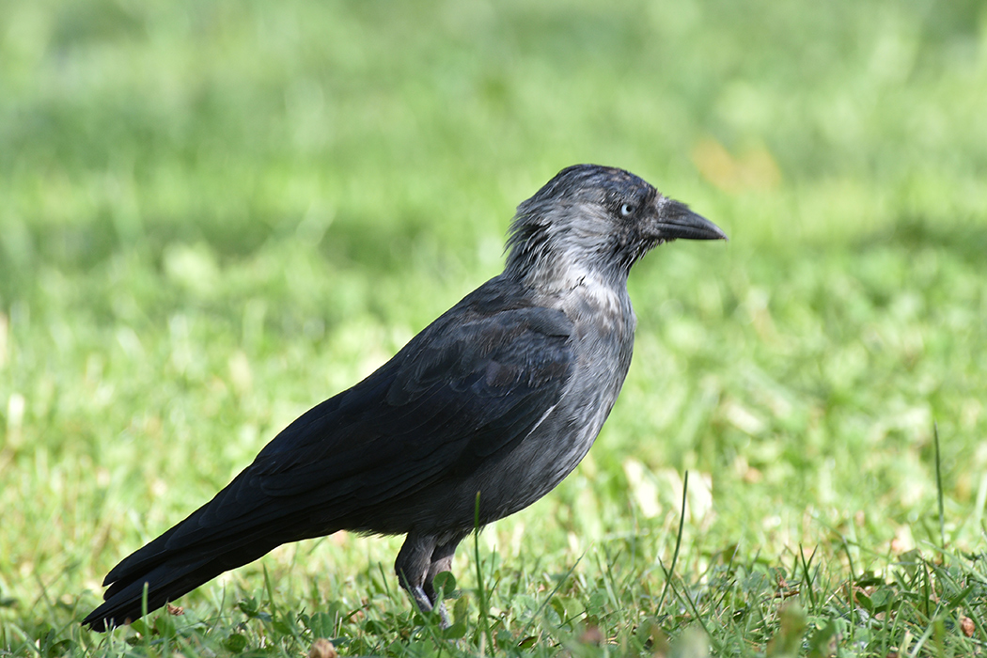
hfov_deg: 2.7
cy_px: 329
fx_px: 20561
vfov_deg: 1.8
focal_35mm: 750
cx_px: 494
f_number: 7.1
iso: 200
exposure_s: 1/160
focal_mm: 500
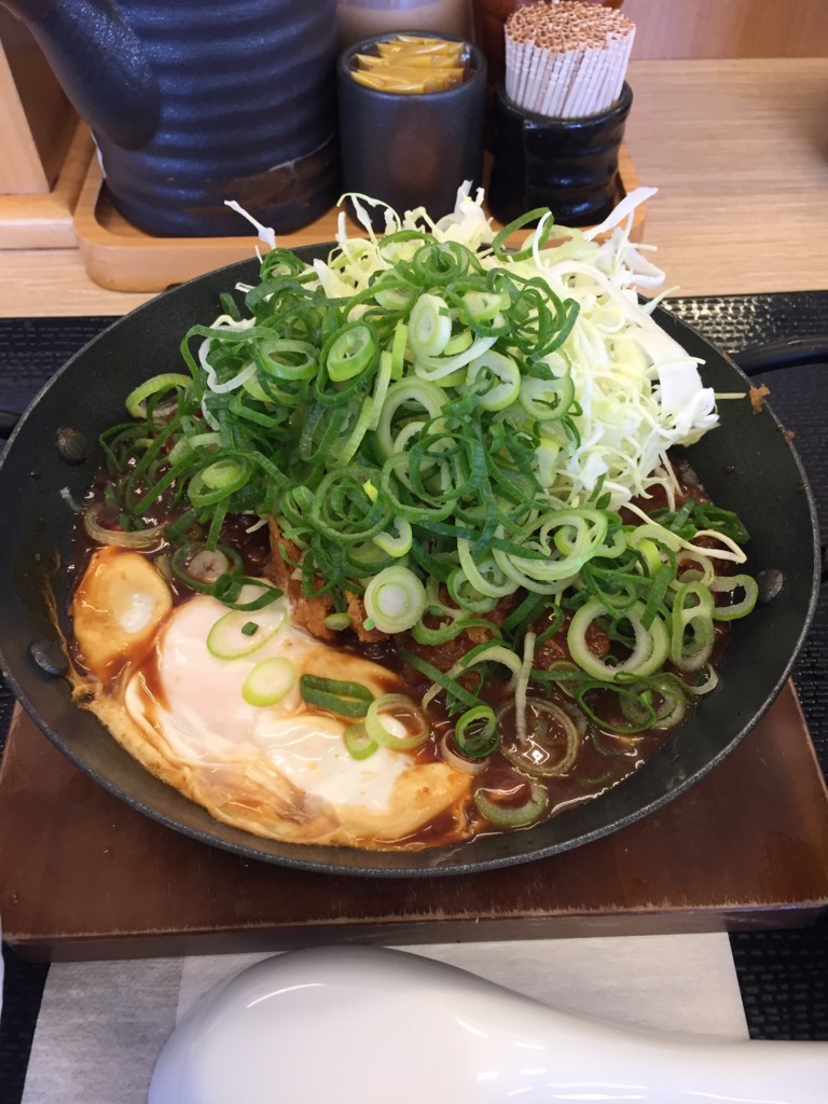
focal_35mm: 29
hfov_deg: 48.2
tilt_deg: -51.1
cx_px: 414
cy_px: 552
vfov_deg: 61.7
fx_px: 925
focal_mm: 4.15
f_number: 2.2
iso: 40
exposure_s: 1/30
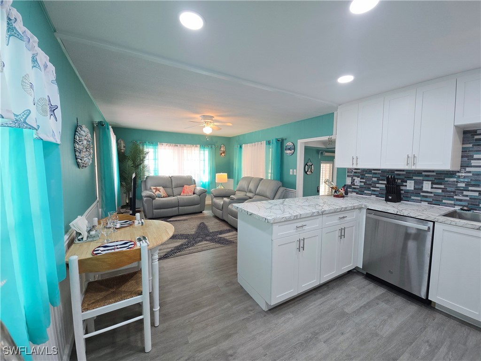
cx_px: 240
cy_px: 180
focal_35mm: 13
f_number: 2.2
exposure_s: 1/60.2
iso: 80
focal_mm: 2.2
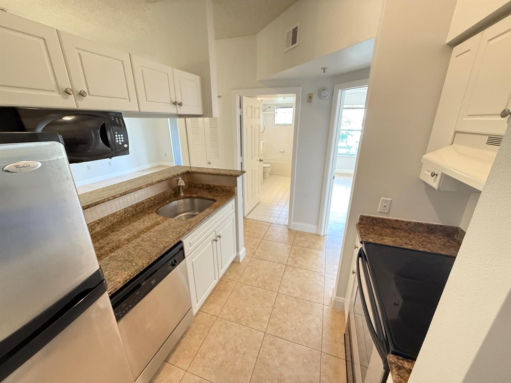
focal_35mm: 14
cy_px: 192
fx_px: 207
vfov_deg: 85.7
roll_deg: +0.2
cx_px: 256
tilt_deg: -19.0
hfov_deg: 102.1
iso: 640
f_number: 2.2
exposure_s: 1/60
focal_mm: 2.22
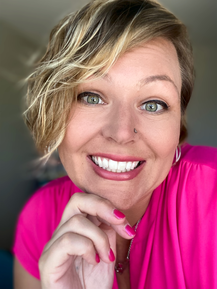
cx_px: 108
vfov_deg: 60.0
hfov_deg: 46.8
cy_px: 144
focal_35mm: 30
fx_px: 251
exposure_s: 1/81
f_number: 2.2
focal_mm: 2.71
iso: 100
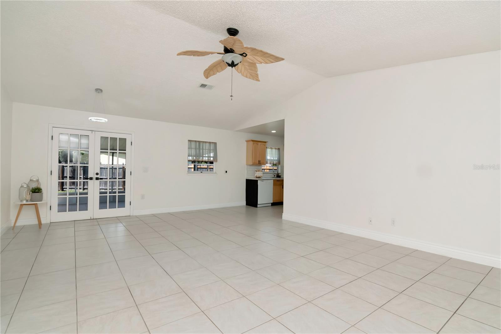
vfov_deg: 72.0
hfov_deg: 95.0
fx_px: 230
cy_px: 167
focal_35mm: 16
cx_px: 250
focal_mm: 11
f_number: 11
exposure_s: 1/200
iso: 640
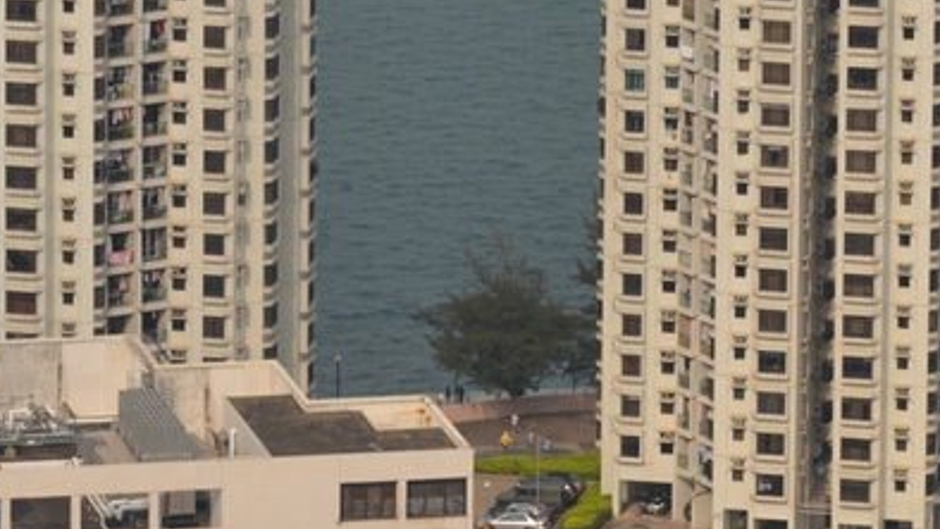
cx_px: 501
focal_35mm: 456
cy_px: 71
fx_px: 11370
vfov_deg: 2.7
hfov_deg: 4.7
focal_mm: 112
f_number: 8
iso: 100
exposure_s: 1/250
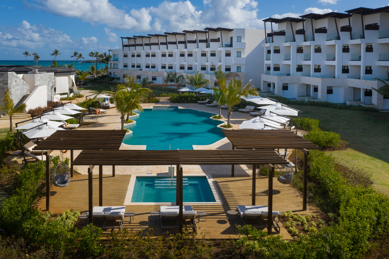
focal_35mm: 33
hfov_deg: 57.1
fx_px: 356
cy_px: 128
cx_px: 176
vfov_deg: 39.9
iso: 100
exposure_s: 1/100
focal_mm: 10.26
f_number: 5.6
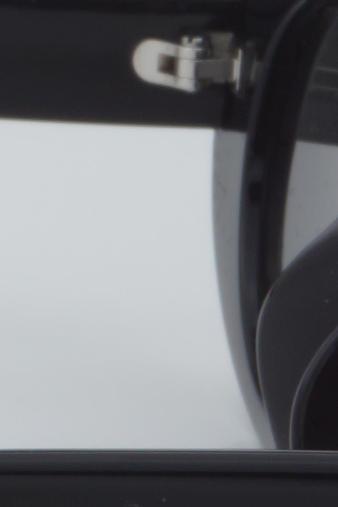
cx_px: -684
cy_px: 379
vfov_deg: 5.4
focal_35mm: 384
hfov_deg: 3.5
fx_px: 5409
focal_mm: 50
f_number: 29
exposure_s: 1/4
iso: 100
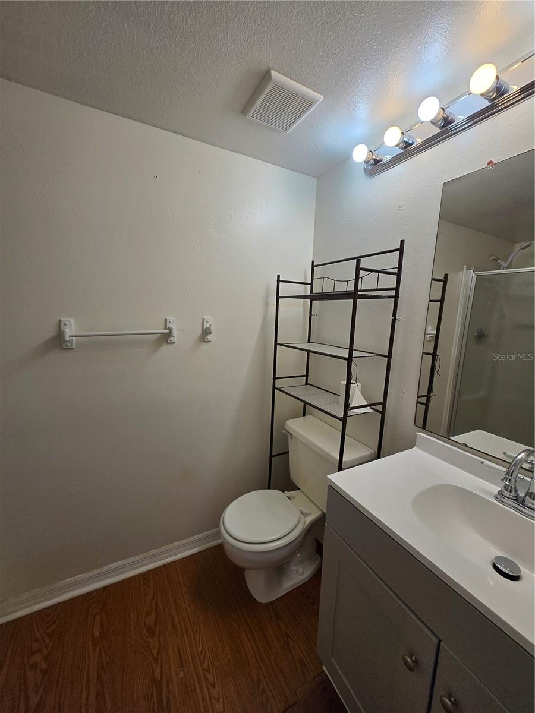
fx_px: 268
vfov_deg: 106.2
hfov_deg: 89.9
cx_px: 268
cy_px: 356
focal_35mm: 13
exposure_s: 1/120
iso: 40
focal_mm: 1.7
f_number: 2.2
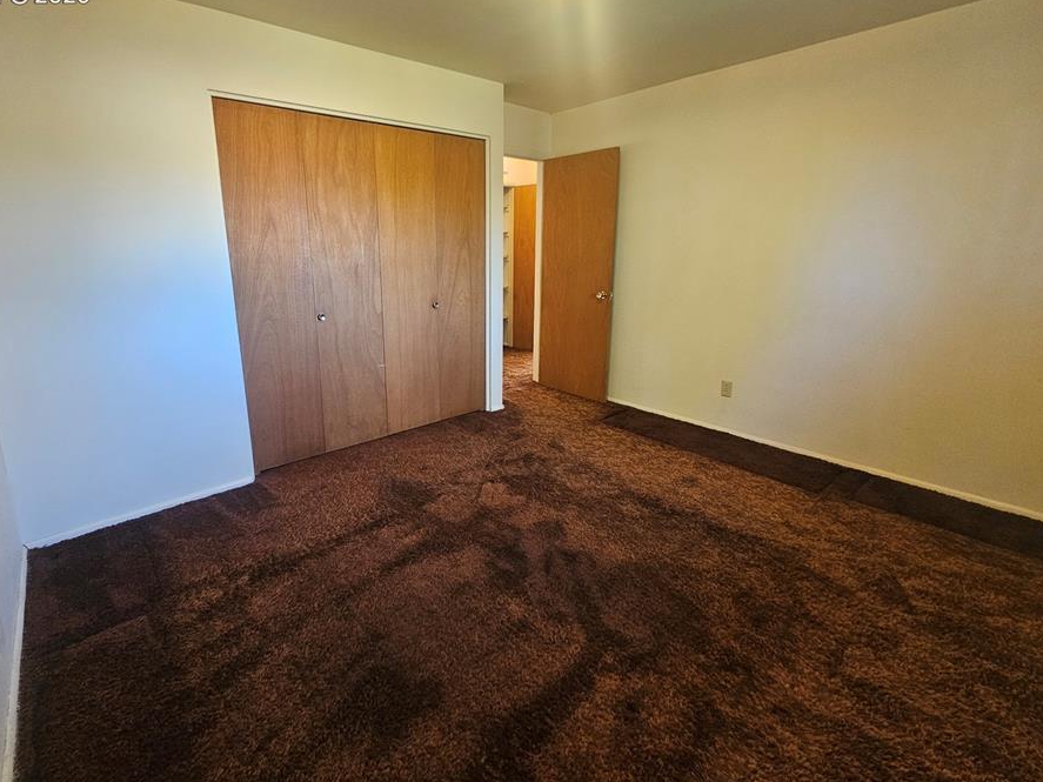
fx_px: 452
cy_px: 351
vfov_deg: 81.5
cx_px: 464
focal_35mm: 15
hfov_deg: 97.8
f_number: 2.2
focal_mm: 2.2
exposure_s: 1/40
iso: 320
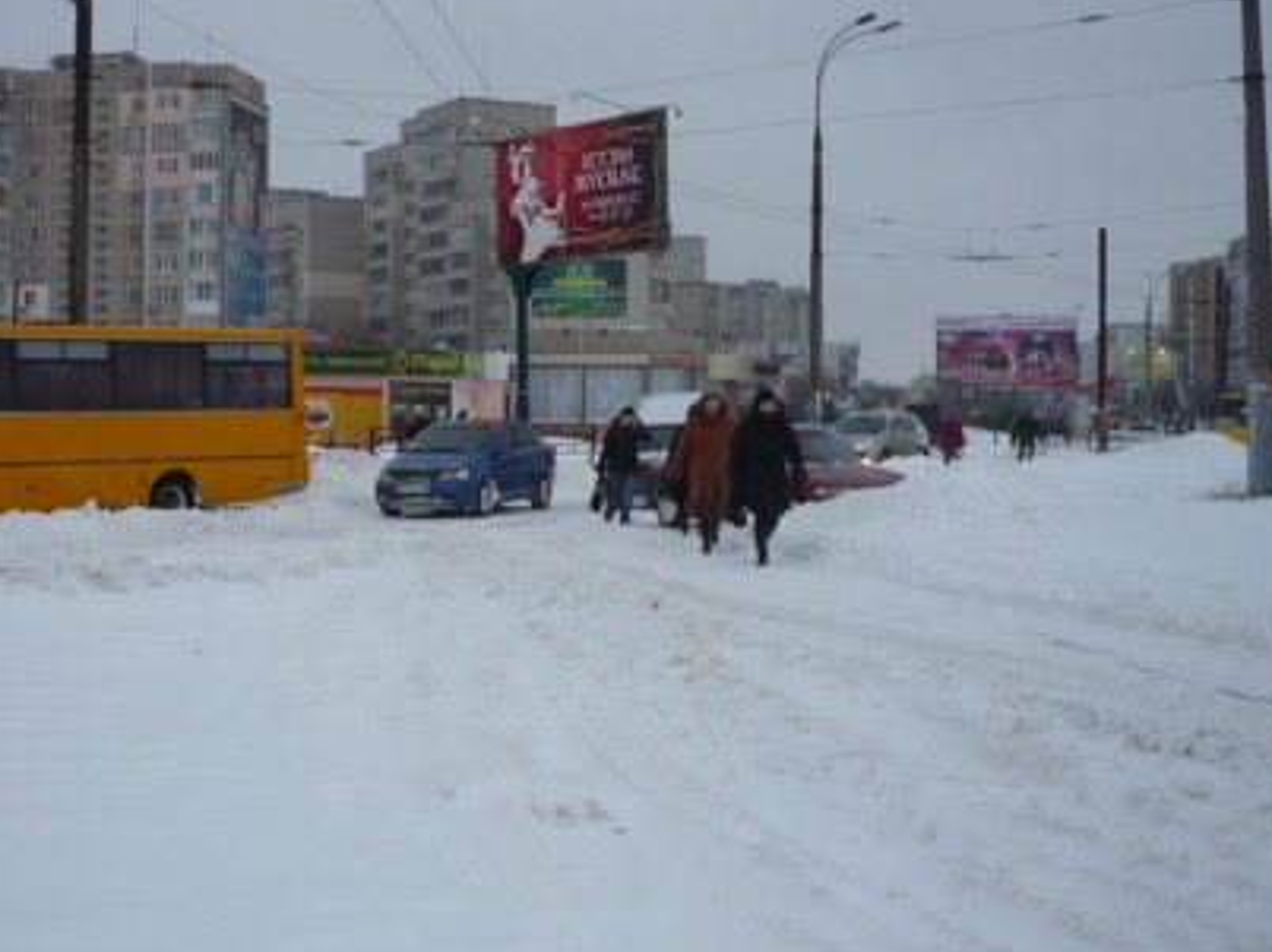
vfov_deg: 28.5
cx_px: 557
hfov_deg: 37.5
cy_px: 380
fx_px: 1873
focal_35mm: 51
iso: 100
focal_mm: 5.2
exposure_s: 1/80
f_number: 3.3
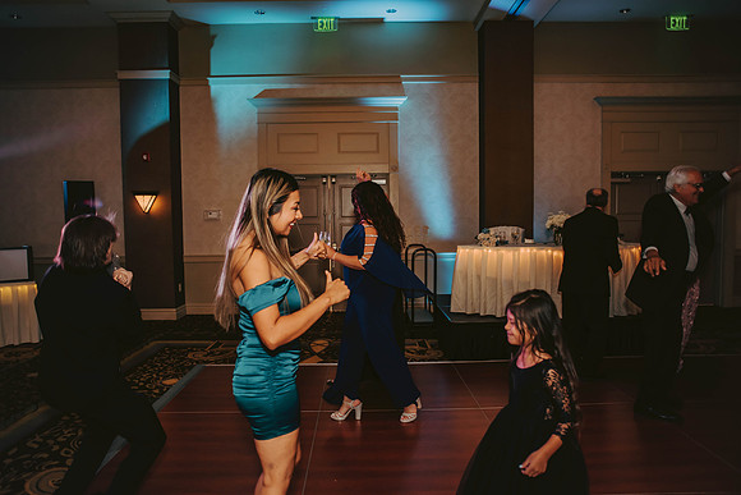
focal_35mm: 24
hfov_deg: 73.7
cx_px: 370
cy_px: 248
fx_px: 494
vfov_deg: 53.2
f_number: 2.8
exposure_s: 1/100
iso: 800
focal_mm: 24
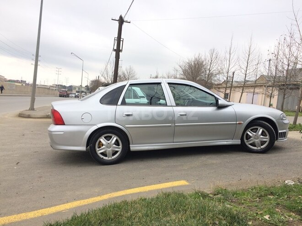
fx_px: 253
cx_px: 151
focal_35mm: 29
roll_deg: -4.5
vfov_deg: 48.2
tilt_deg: -4.8
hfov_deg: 61.7
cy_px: 113
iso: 32
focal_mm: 4.15
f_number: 2.2
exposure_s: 1/360
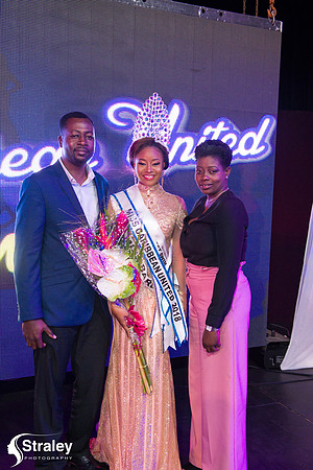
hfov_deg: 31.9
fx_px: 548
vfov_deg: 46.4
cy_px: 235
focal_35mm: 42
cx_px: 156
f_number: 5
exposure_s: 1/160
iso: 4000
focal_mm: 42
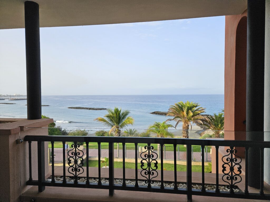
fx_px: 179
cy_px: 101
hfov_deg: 73.9
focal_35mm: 23
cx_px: 135
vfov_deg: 58.9
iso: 80
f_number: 1.8
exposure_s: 1/2000
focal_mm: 5.4
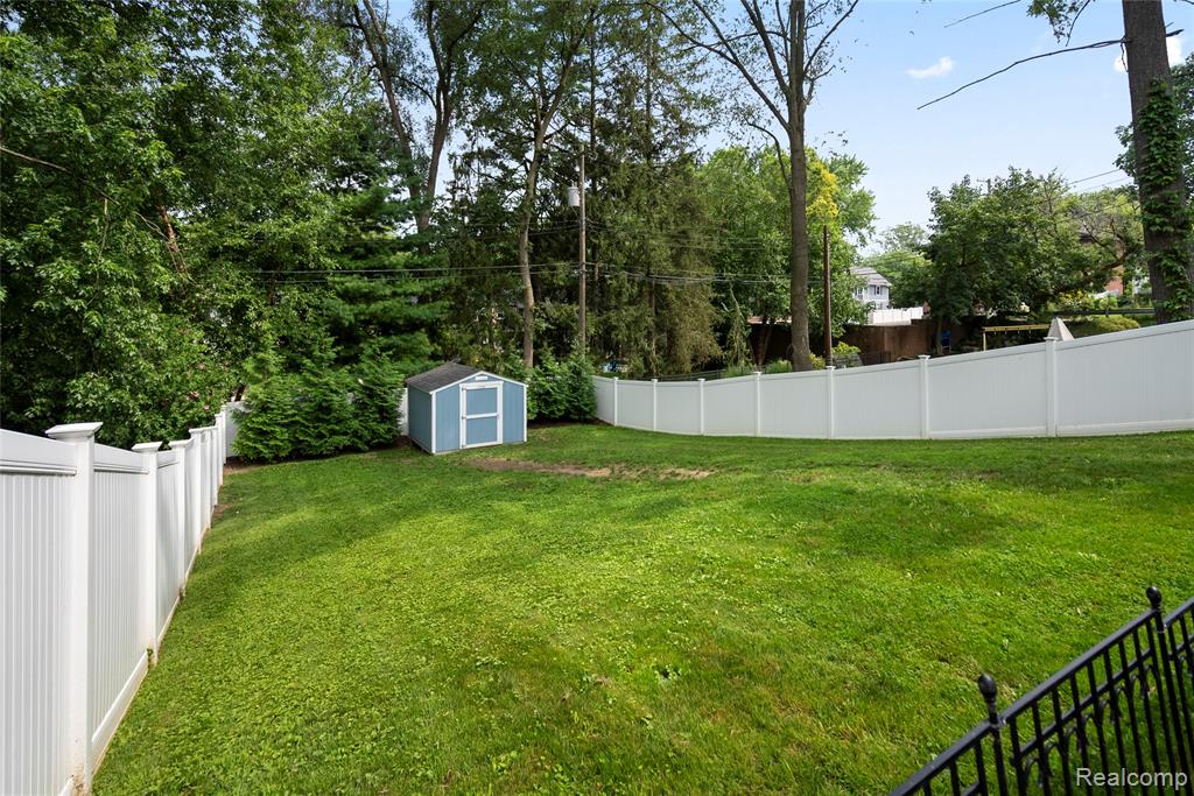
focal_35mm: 16
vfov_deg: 73.8
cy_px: 398
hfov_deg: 96.7
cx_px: 597
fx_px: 531
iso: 100
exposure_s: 1/320
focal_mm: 16
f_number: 4
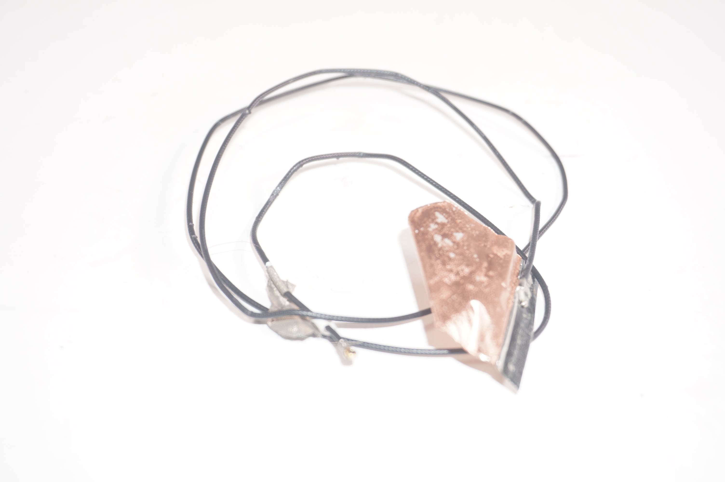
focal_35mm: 57
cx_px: 362
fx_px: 1147
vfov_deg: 23.7
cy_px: 241
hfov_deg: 35.1
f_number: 5.6
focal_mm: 38
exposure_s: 1/160
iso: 320
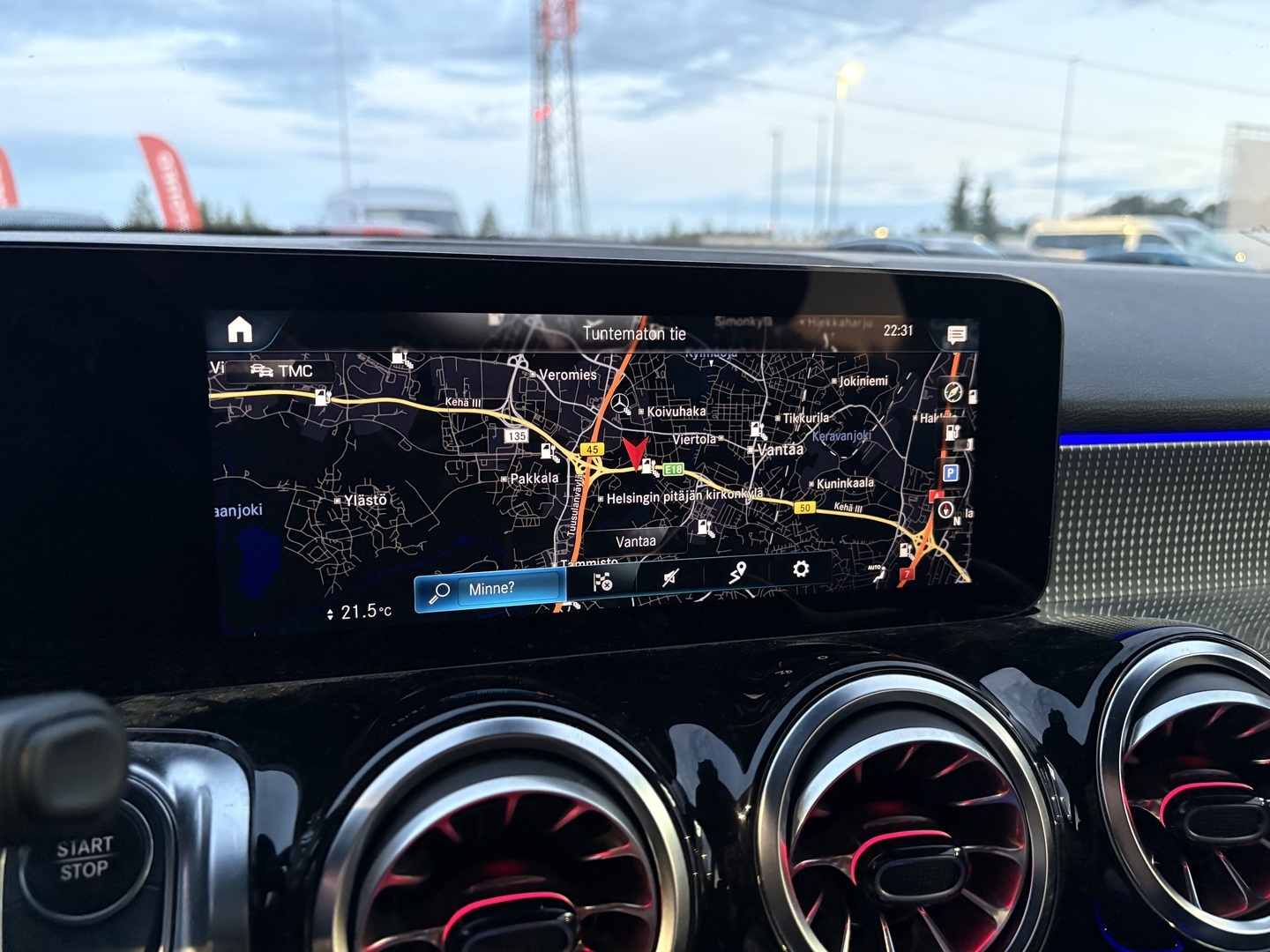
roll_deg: +0.5
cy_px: 476
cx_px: 635
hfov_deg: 67.3
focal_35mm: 26
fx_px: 954
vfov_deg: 53.1
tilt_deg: -11.6
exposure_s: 1/44
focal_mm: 5.96
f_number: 1.6
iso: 500
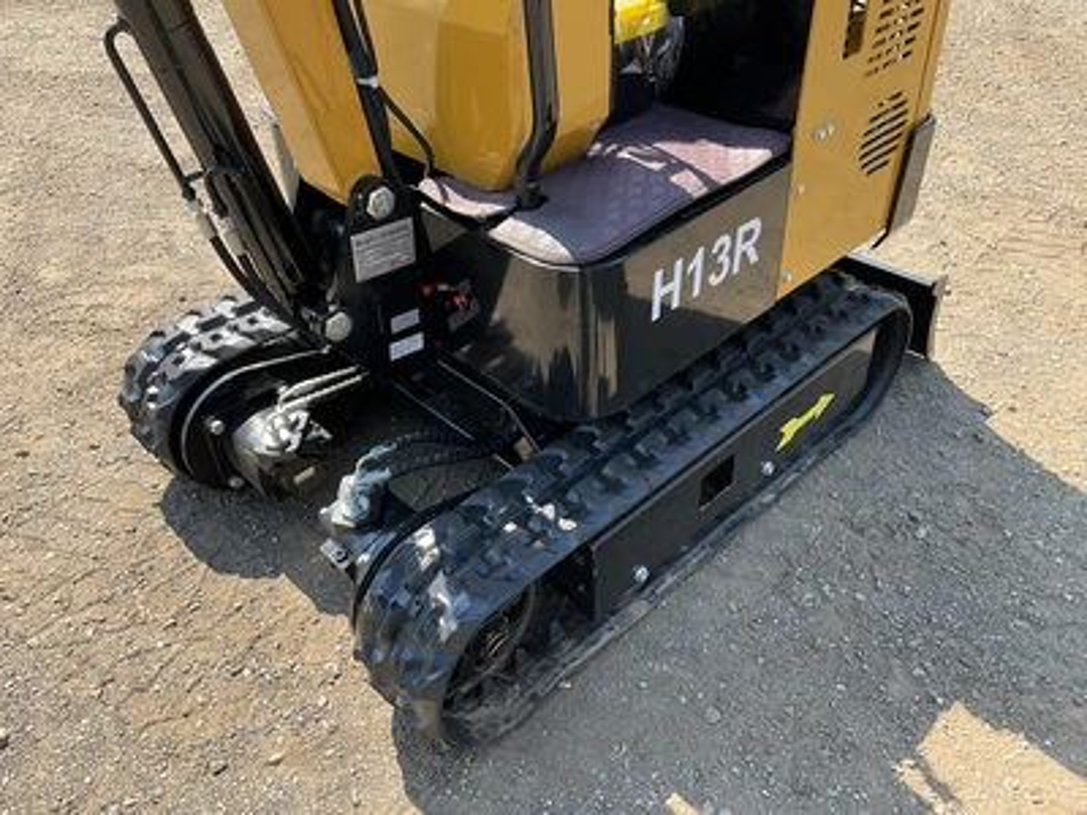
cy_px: 408
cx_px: 544
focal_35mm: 29
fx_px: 911
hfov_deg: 61.7
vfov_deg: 48.2
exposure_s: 1/425
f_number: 1.8
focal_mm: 3
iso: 25
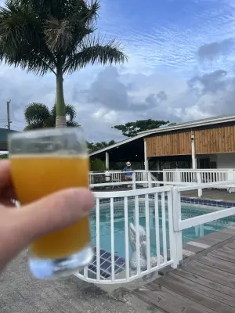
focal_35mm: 26
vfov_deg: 67.3
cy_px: 156
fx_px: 235
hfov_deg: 53.1
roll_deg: +1.2
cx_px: 118
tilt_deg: +3.4
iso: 50
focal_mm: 5.1
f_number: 1.6
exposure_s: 1/1776
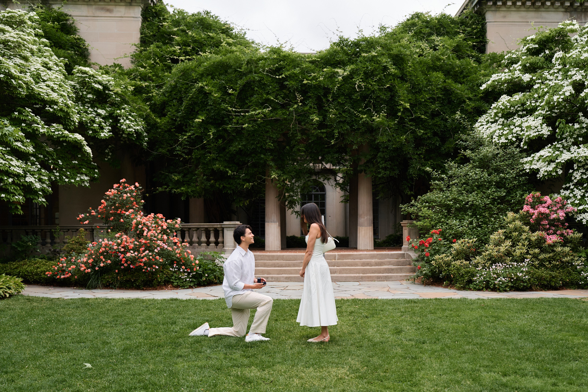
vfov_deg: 37.9
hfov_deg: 54.4
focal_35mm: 35
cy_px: 196
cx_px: 294
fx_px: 572
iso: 500
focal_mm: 35
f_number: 2.8
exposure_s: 1/2000
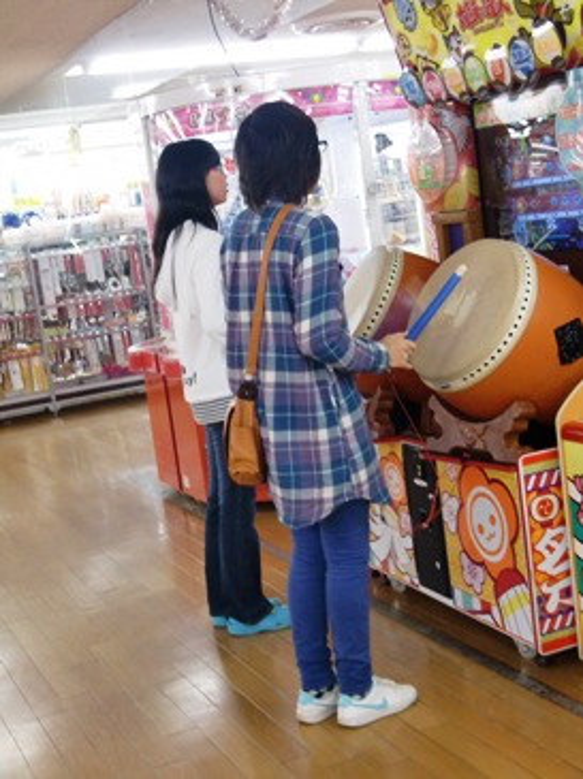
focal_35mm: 55
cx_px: 292
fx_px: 1237
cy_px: 390
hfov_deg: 26.5
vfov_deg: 35.0
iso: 250
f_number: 3.6
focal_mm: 9.8
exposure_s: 1/60
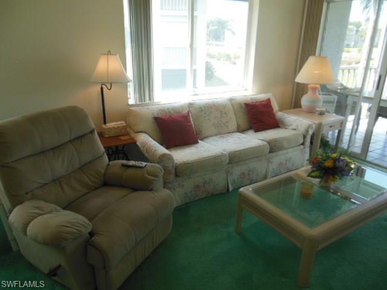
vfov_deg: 54.9
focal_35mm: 25
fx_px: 279
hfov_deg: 69.4
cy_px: 145
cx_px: 194
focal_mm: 4.5
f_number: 3.2
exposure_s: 1/250
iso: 250
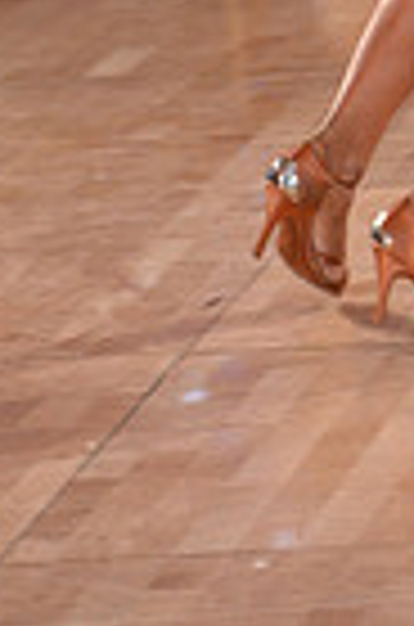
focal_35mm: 418
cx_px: 511
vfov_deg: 4.9
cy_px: -676
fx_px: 7246
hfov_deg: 3.3
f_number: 4.5
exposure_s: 1/250
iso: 1600
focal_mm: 100
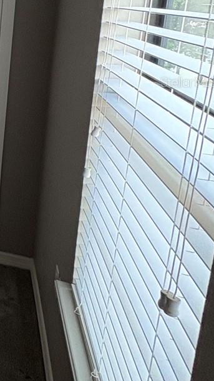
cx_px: -280
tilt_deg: -11.5
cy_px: 82
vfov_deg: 48.0
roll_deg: +3.6
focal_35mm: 40
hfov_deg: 16.0
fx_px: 404
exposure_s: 1/60
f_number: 2.2
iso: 250
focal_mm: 2.22
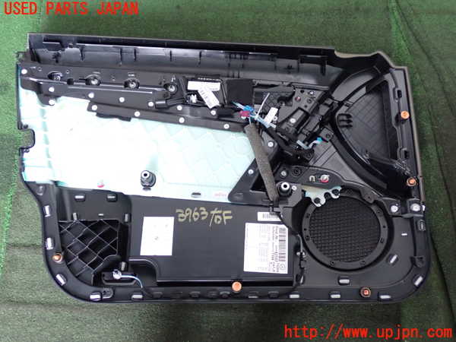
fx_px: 501
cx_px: 228
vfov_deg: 37.7
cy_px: 171
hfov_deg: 49.0
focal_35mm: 38
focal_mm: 6.83
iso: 800
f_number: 2.7
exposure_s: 1/40
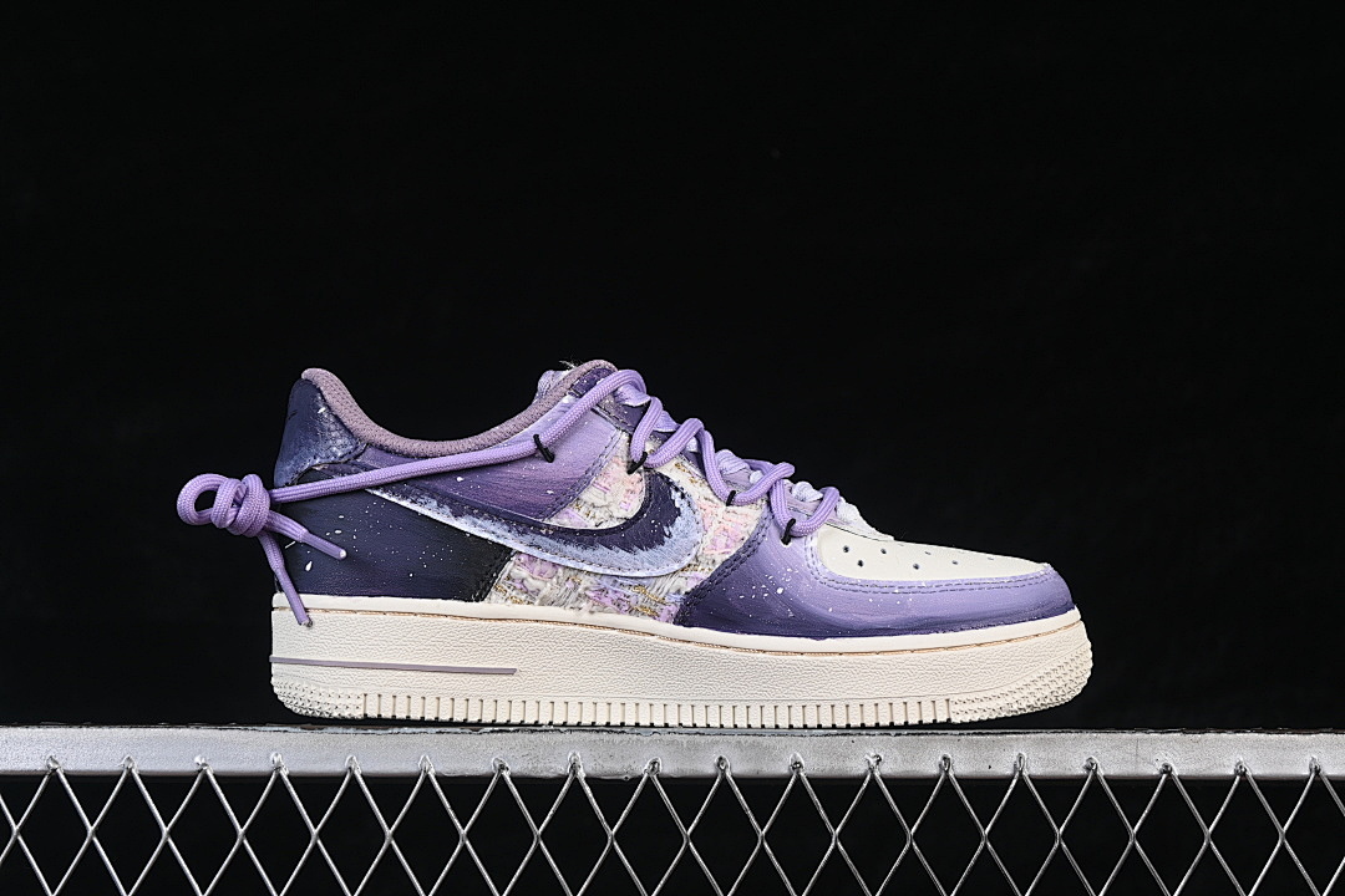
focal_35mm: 75
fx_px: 2802
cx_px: 672
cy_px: 448
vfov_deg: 18.2
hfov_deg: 27.0
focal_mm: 50
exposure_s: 1/80
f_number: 8
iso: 160
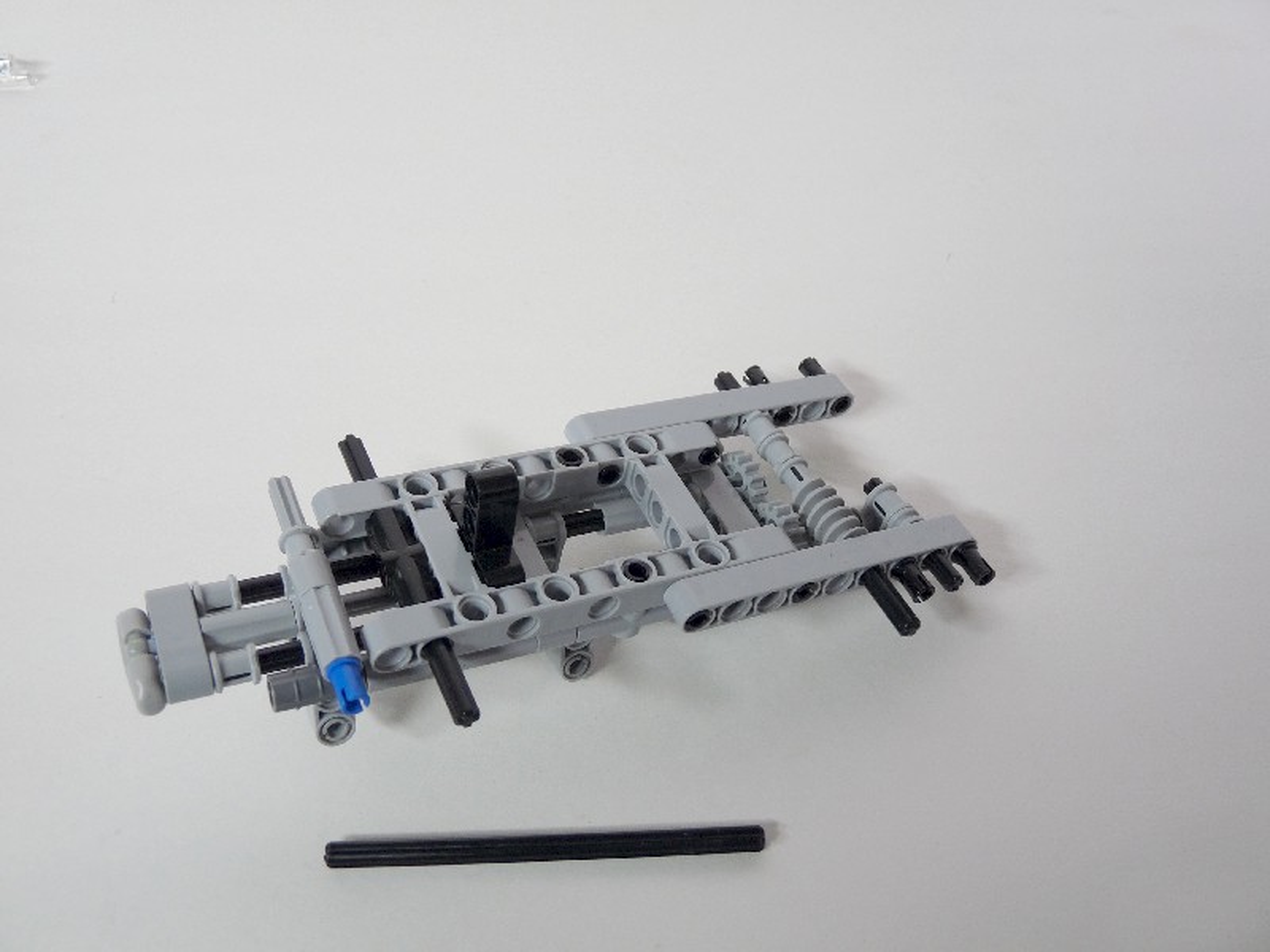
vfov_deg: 44.2
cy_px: 476
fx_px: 1174
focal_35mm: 32
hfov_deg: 56.8
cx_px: 635
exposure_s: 1/15
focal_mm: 5.8
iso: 100
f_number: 3
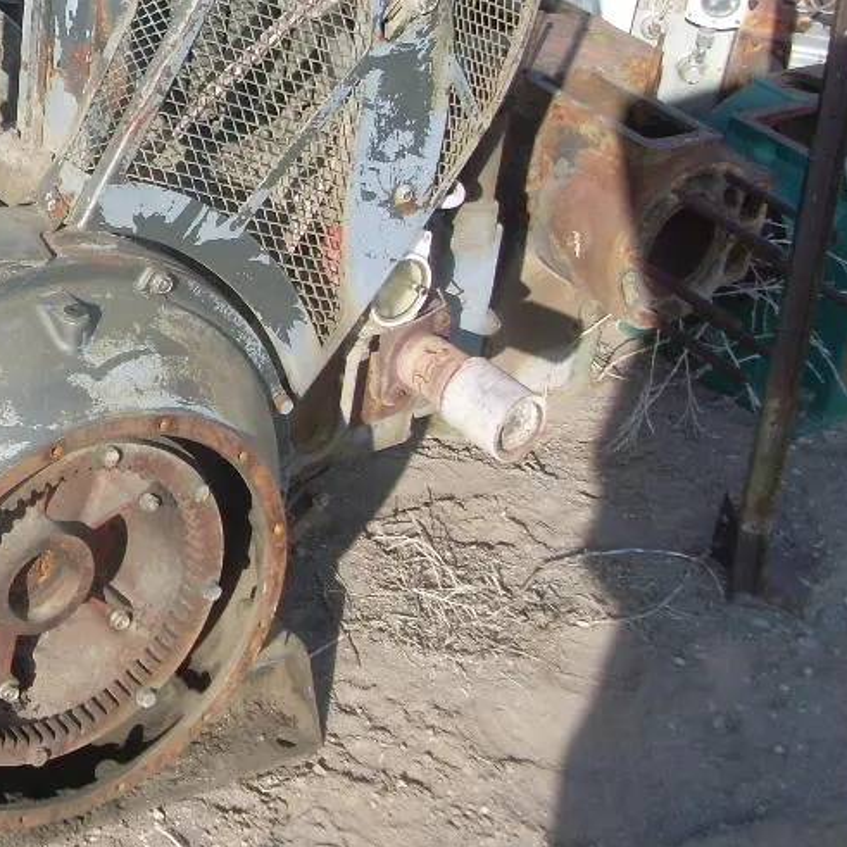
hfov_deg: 23.7
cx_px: 9
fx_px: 1938
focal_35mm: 70
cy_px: 245
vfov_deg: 24.5
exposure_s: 1/180
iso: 80
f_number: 7.7
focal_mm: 6.3
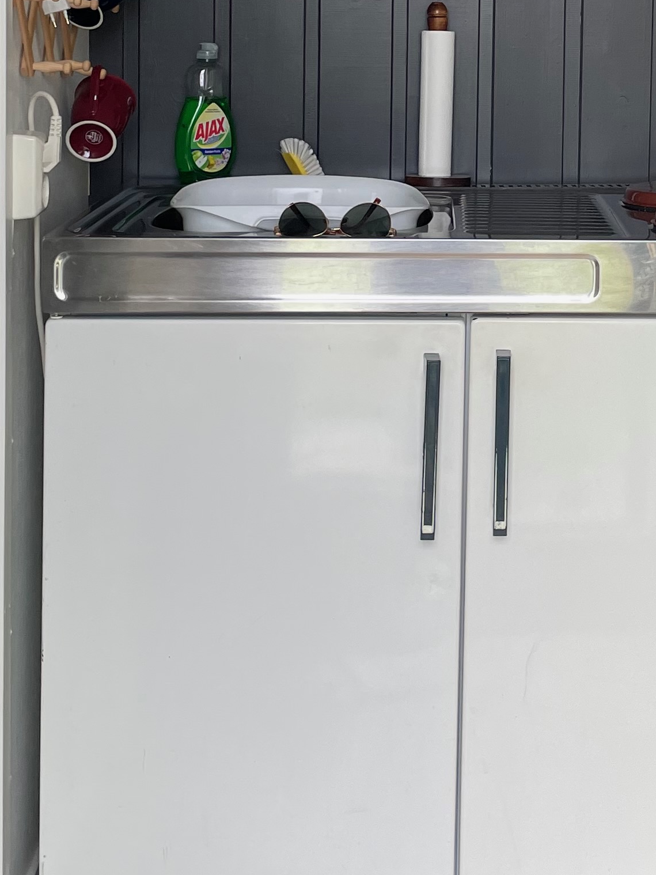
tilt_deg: -2.0
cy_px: 113
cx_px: 557
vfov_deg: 27.3
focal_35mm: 69
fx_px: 1744
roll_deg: -0.4
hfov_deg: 21.0
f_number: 1.6
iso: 64
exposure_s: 1/121
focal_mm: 4.2
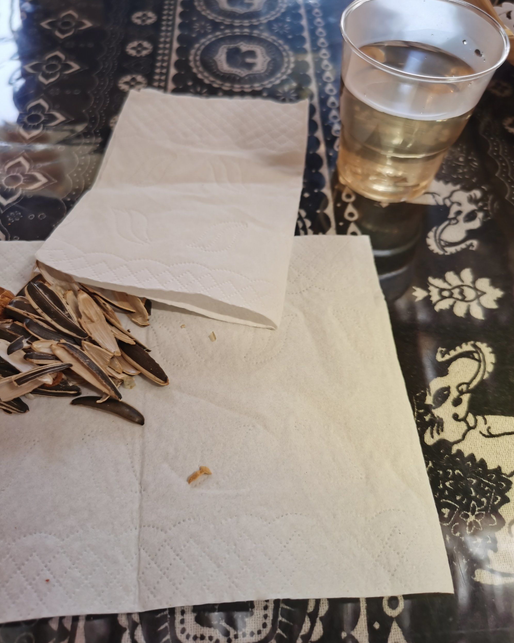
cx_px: 264
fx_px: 552
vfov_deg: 60.4
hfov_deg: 50.0
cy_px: 303
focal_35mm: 29
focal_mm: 5.58
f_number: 1.8
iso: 50
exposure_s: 1/109
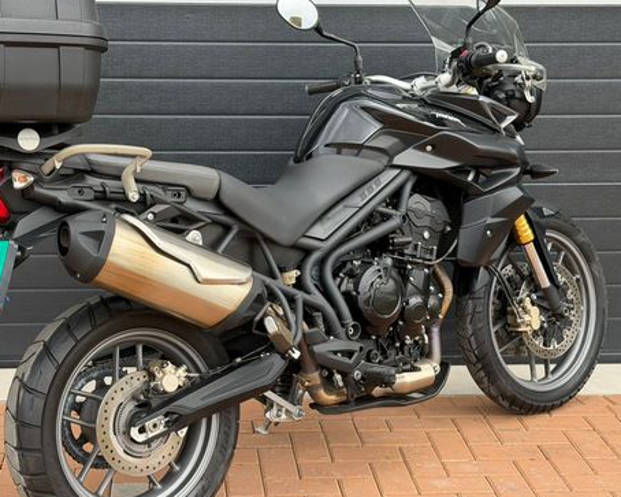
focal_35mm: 66
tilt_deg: -12.2
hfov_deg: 28.7
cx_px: 253
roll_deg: +0.3
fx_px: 1213
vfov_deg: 23.1
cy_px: 253
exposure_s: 1/885
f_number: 1.78
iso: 80
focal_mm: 6.76
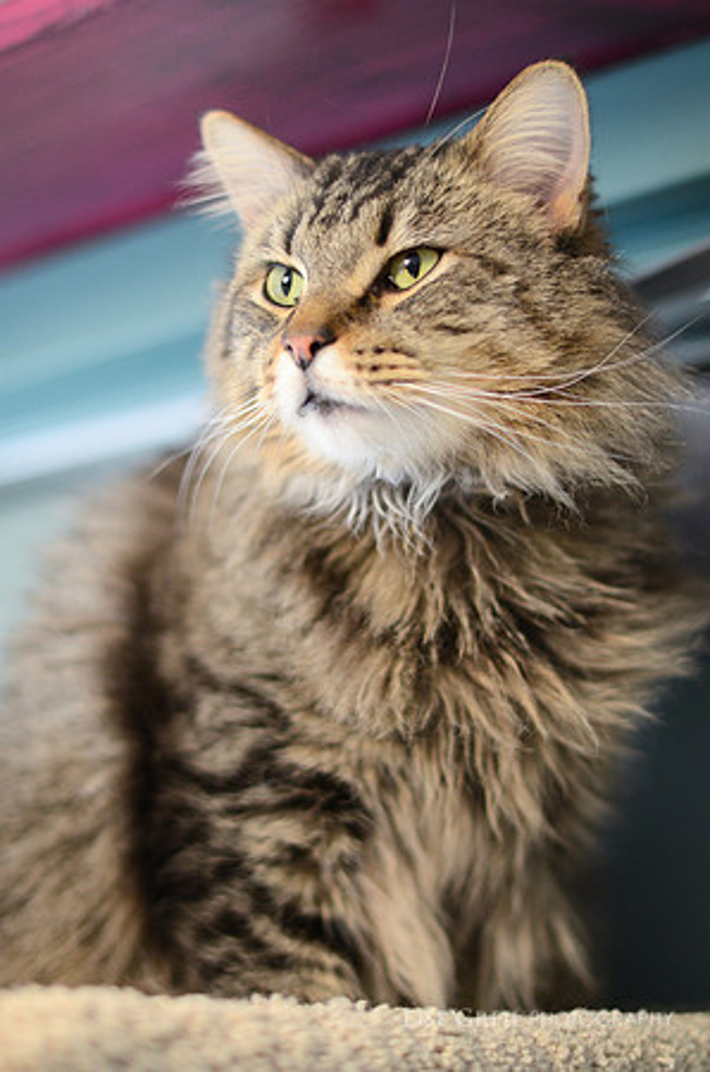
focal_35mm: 75
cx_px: 355
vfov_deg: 27.0
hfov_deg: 18.1
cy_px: 536
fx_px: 2229
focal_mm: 50
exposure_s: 1/100
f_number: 1.8
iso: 1000
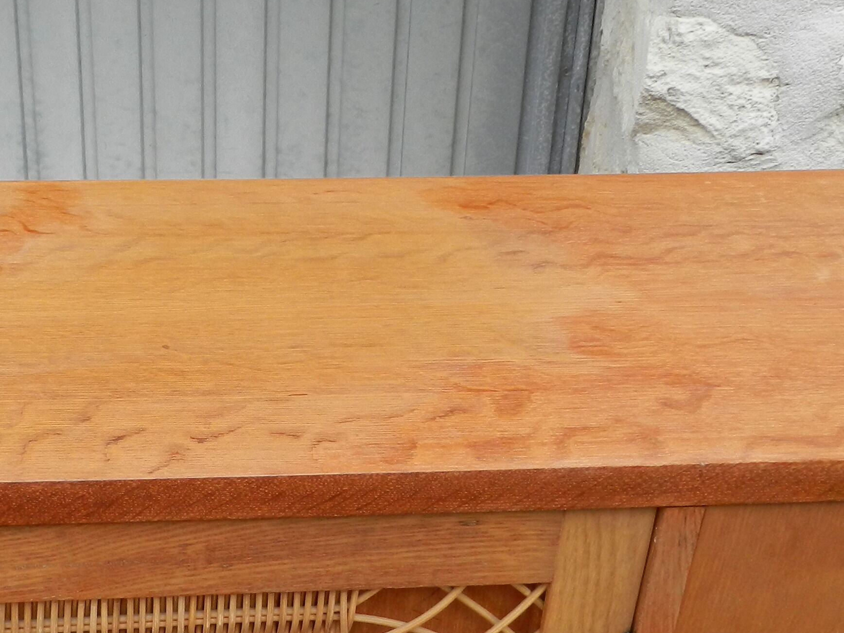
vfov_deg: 27.3
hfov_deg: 35.3
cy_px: 428
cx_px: 202
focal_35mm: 53
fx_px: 1292
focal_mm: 4
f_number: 4
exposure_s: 1/125
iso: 160
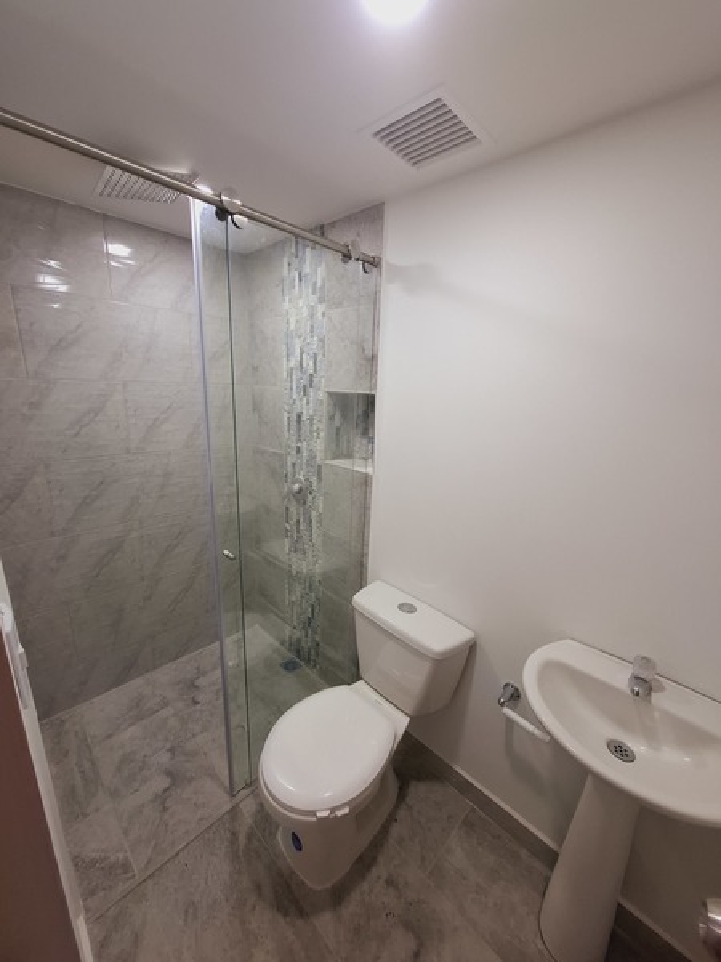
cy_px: 481
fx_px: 361
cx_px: 360
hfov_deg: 89.9
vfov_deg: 106.2
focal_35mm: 13
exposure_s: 1/40
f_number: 2.2
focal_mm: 1.74
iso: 125
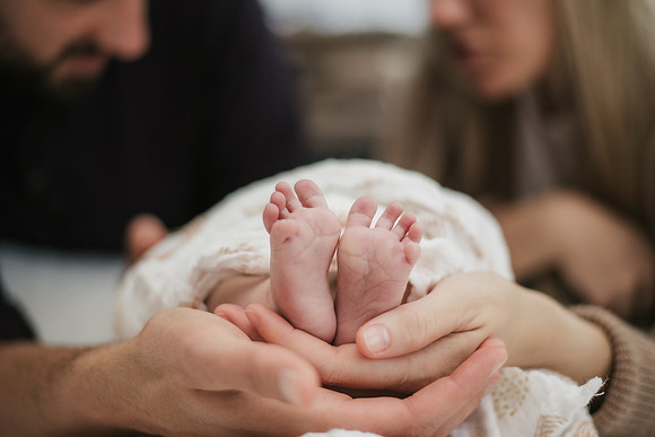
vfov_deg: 27.0
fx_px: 910
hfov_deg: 39.6
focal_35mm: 50
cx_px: 328
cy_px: 218
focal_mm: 50
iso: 1250
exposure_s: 1/250
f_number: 1.8
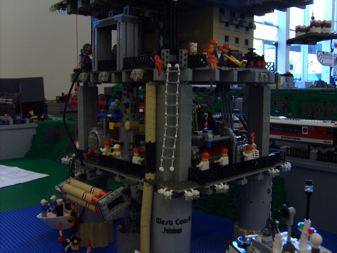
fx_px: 341
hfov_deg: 52.6
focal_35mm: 35
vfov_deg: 40.7
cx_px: 168
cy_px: 126
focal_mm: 5.8
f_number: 2.8
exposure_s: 1/30
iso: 100
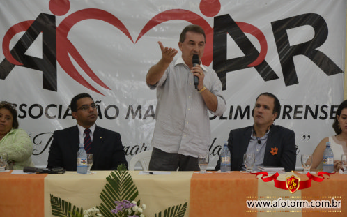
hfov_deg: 16.0
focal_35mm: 131
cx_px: 174
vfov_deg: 10.0
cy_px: 102
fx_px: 1234
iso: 1600
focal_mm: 85
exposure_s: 1/125
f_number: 5.6
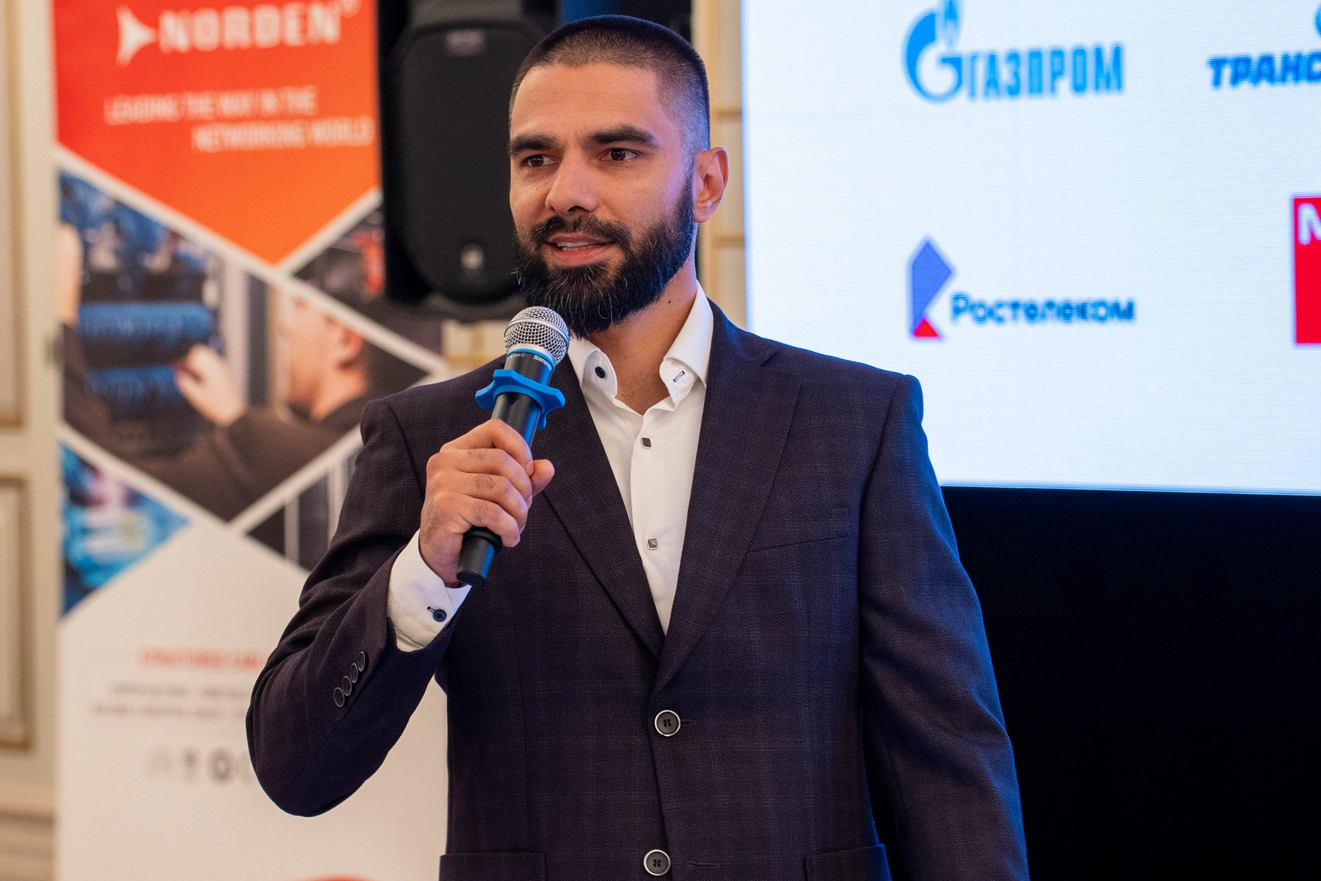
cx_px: 518
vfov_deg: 9.5
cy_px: 479
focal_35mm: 144
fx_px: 5284
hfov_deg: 14.2
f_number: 3.2
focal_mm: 75
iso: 640
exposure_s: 1/200
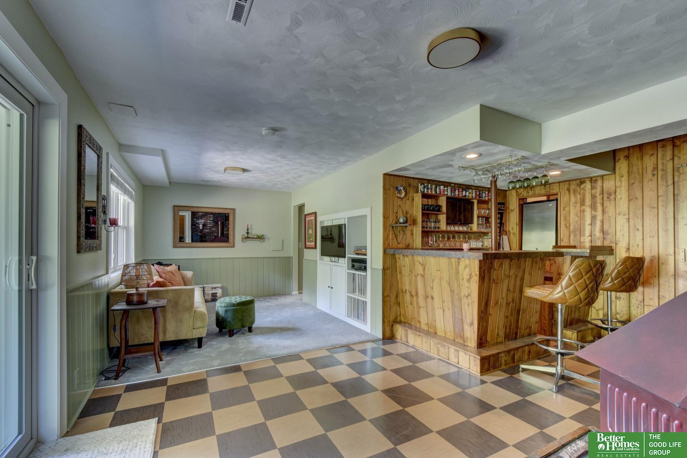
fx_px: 286
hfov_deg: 100.4
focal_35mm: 15
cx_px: 344
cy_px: 229
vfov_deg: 77.3
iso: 400
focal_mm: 10
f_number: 8
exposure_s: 1/1.67
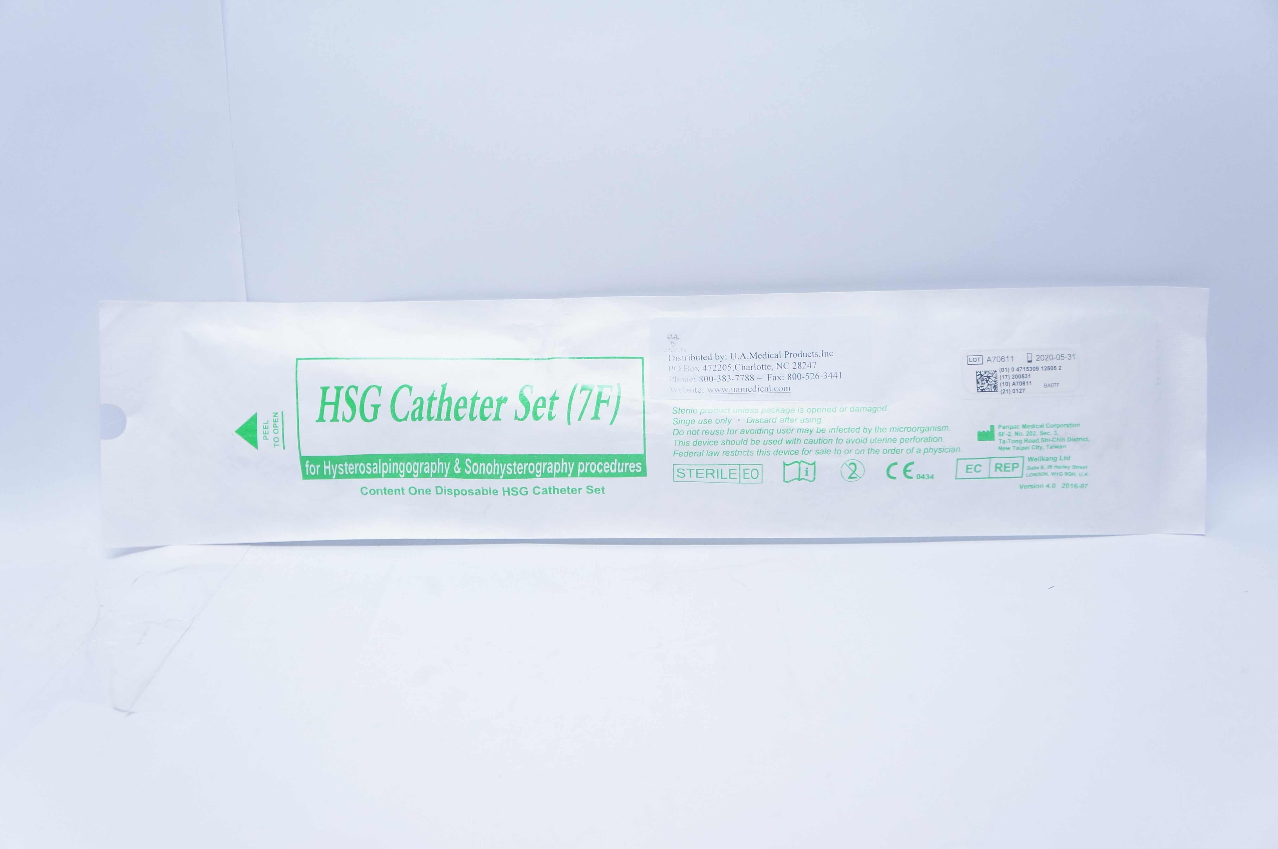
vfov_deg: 39.9
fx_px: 1170
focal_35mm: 33
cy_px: 424
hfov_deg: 57.3
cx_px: 639
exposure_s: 1/160
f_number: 4
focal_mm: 22
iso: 800
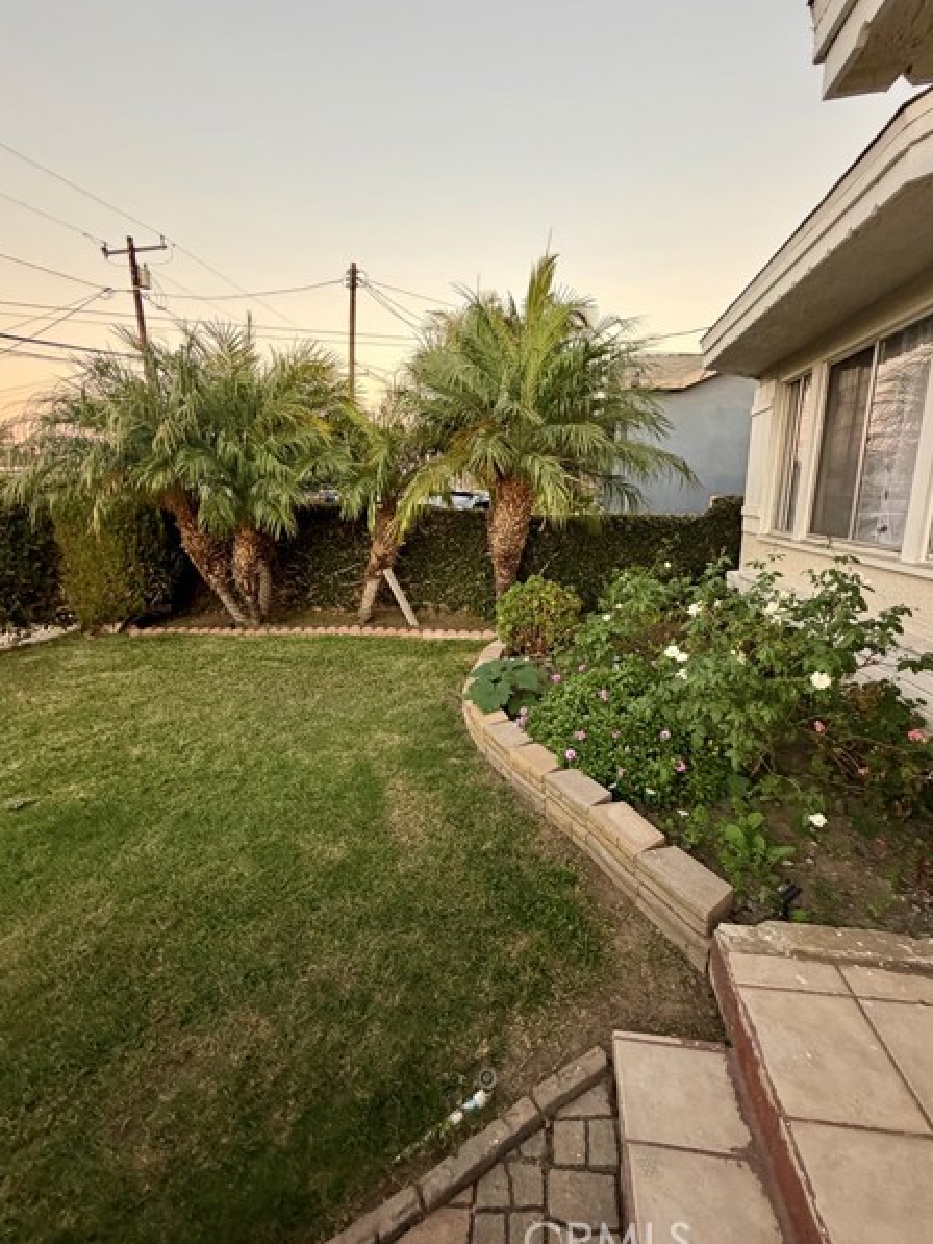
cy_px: 604
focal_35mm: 15
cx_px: 485
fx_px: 539
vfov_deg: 98.1
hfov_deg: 81.7
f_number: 2.2
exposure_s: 1/121
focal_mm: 2.22
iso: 200
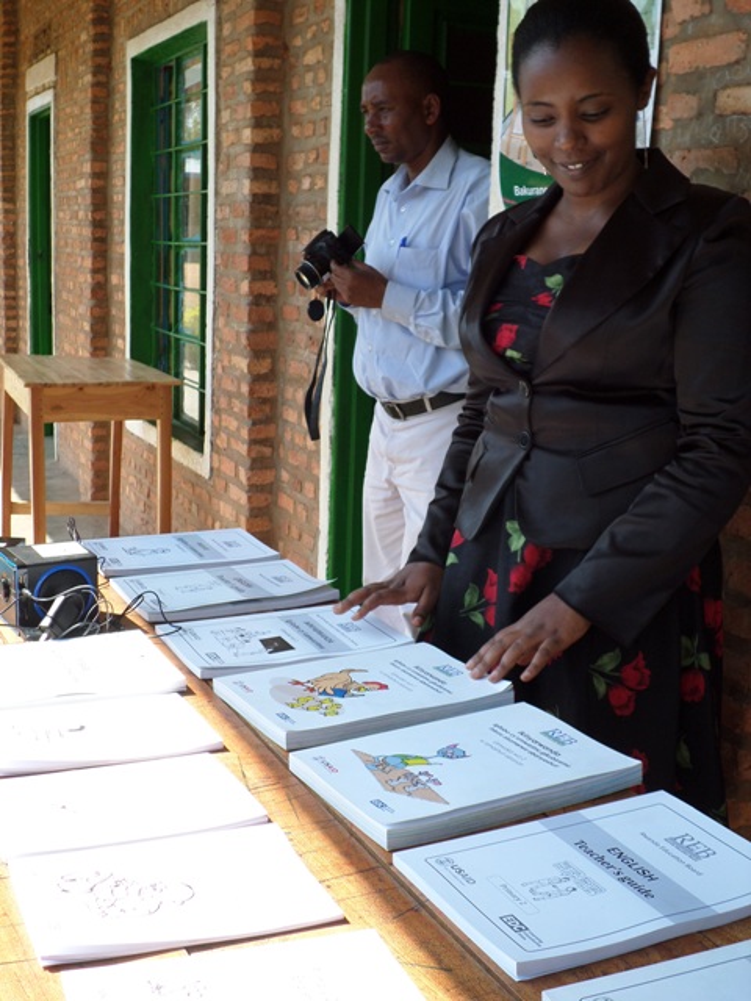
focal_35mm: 43
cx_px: 376
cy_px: 500
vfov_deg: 43.9
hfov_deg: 33.6
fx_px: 1244
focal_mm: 7.8
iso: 80
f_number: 3.2
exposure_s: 1/250
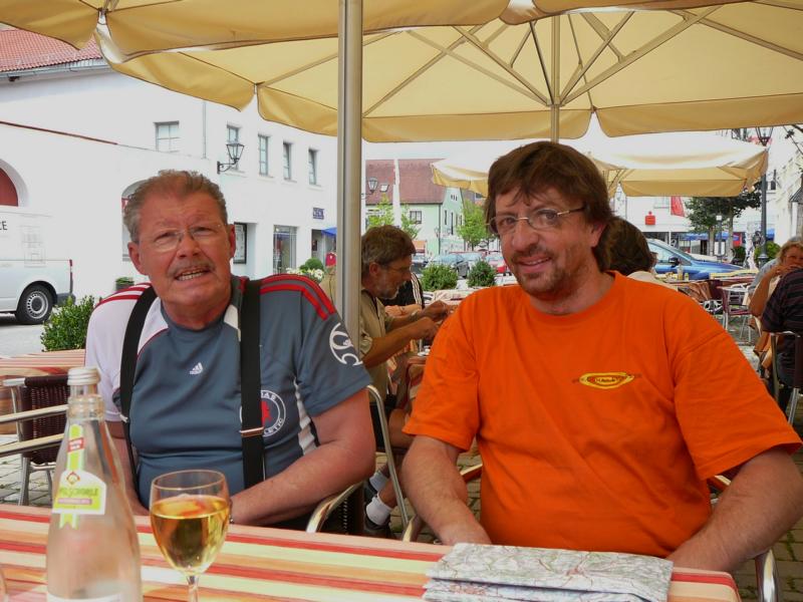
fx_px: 812
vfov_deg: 40.7
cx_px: 402
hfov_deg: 52.6
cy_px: 301
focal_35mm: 35
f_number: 2.8
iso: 80
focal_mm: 5.2
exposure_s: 1/320
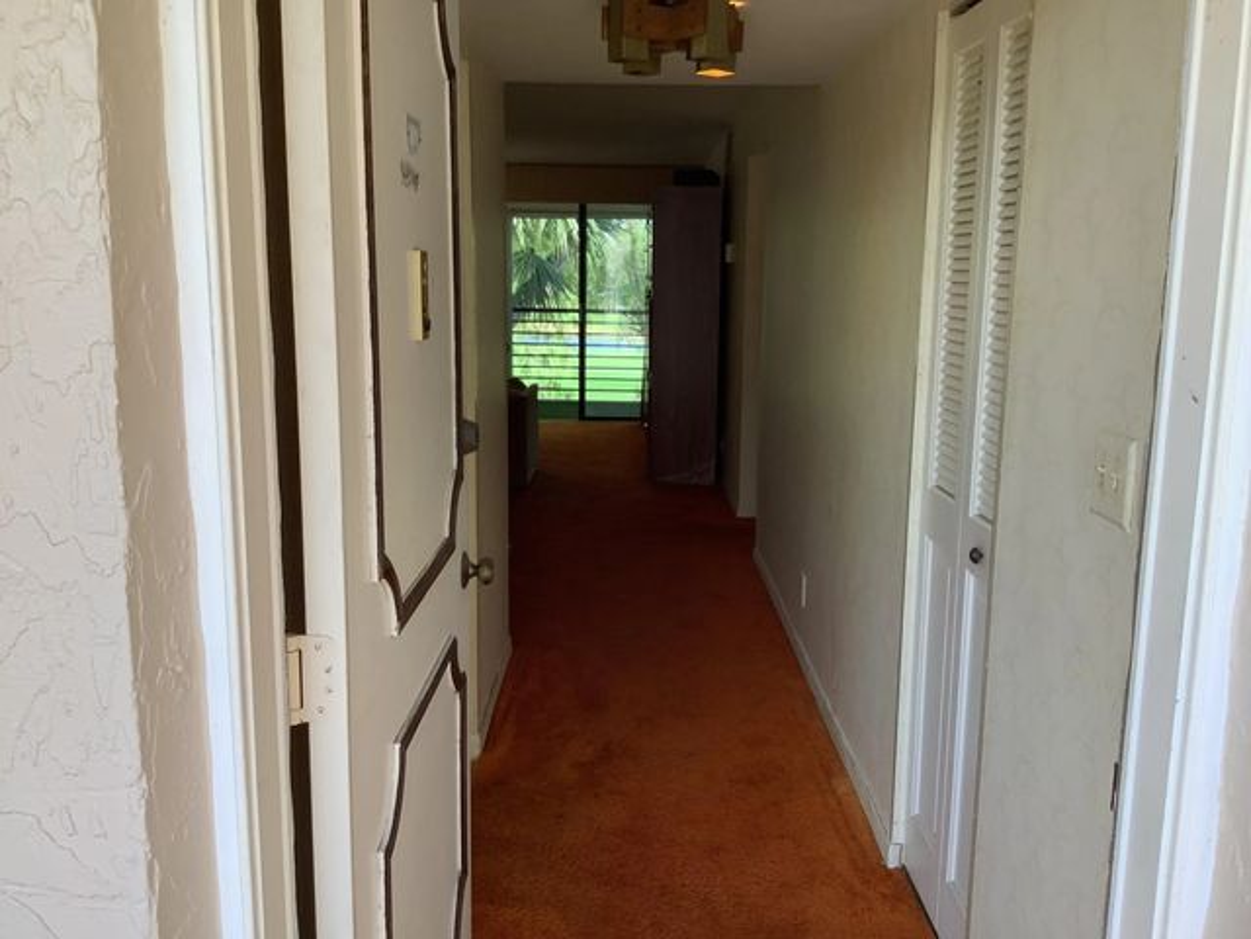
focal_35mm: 31
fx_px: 1120
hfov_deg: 58.4
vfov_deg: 45.4
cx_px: 626
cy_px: 470
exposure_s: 1/120
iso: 50
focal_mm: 3.3
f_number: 2.4
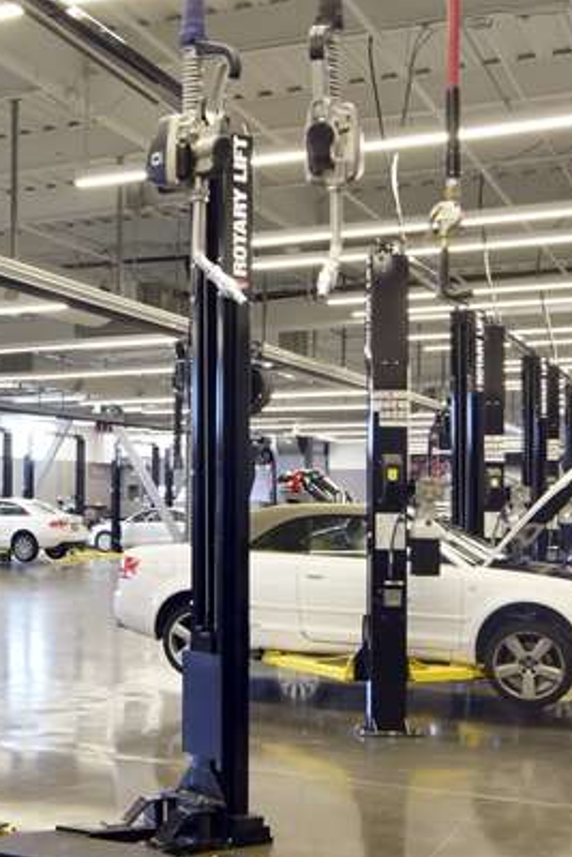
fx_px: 1214
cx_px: 57
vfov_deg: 38.8
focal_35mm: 51
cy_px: 478
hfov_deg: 25.7
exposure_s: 1/10
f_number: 10
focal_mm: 17
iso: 500
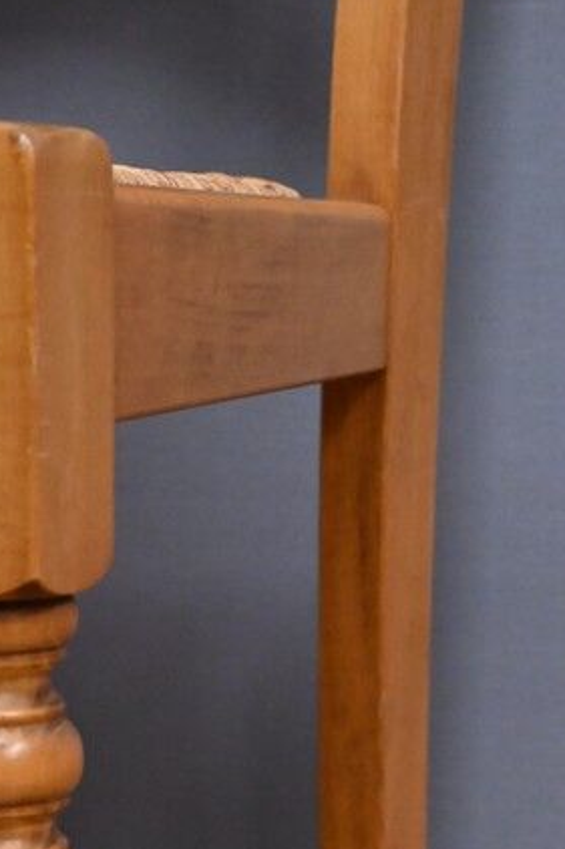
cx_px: -78
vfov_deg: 18.0
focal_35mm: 108
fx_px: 2544
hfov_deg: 12.4
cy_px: 1022
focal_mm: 38
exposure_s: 1/200
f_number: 7.1
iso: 5000
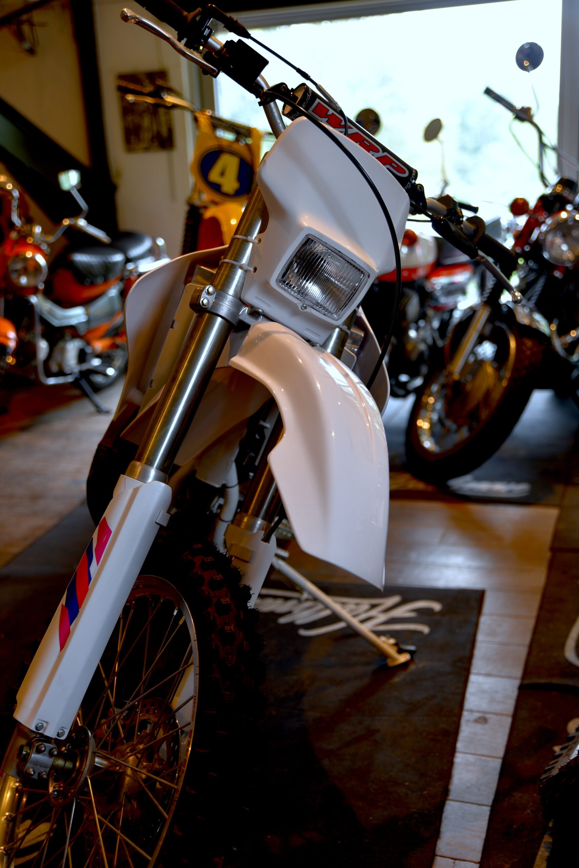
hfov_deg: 30.5
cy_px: 434
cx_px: 290
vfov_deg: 44.5
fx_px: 1060
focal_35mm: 44
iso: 100
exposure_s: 1/15
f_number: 2.8
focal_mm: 44
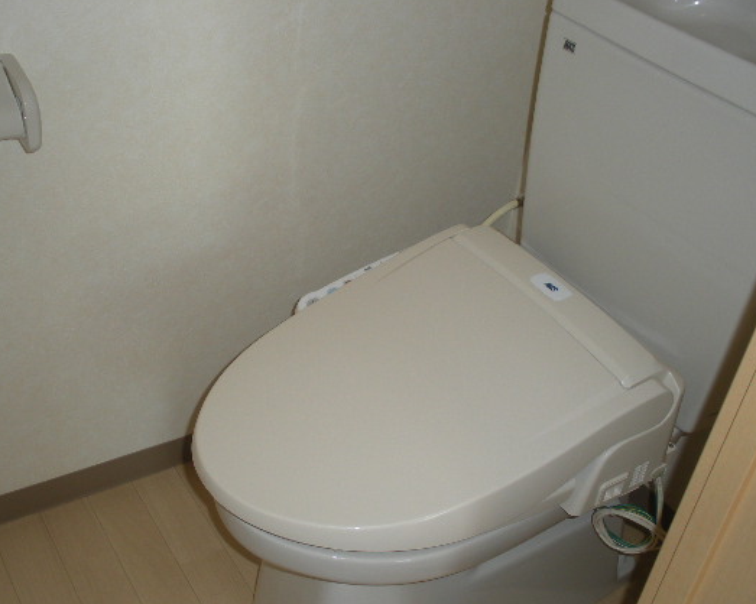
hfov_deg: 42.9
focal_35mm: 43
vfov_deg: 34.9
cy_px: 328
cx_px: 357
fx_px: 962
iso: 64
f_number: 3.5
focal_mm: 6.3
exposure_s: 1/59.1
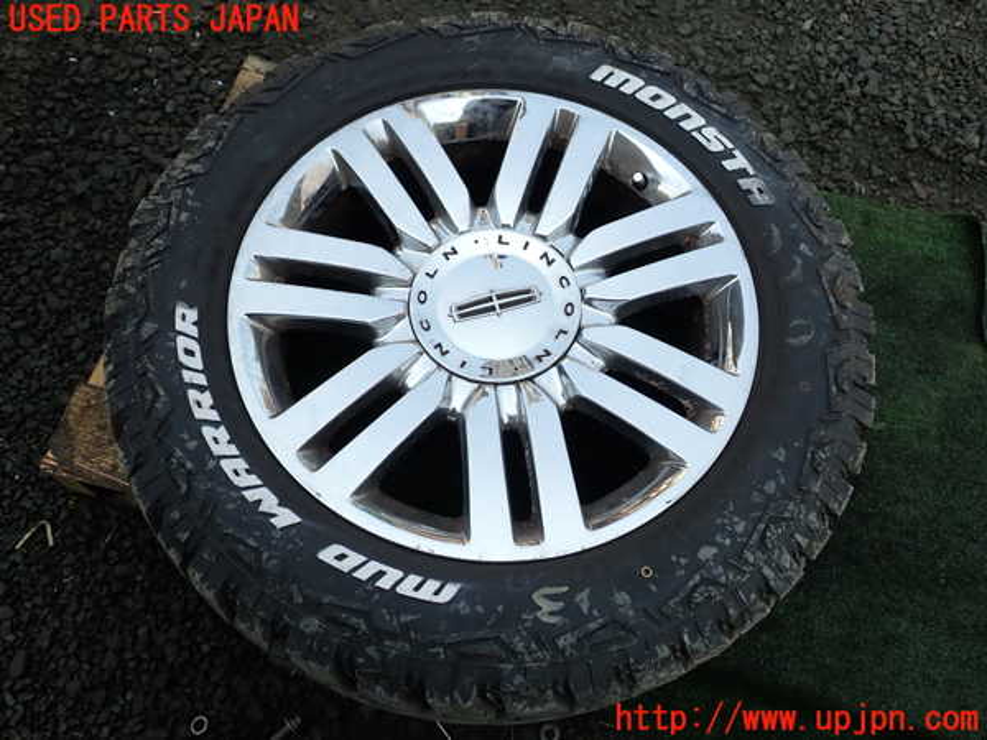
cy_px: 370
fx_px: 855
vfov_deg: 46.8
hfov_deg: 60.0
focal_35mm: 30
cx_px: 494
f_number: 3.2
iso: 100
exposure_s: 1/320
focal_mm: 5.4
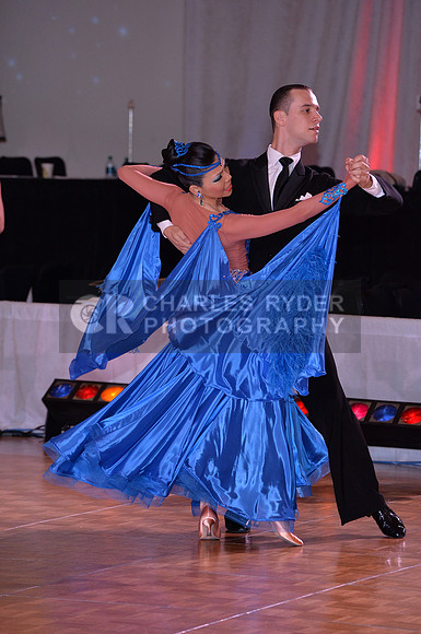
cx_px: 210
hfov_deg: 6.8
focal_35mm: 200
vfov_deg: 10.3
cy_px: 317
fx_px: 3519
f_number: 5.6
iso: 2000
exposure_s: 1/250
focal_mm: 200
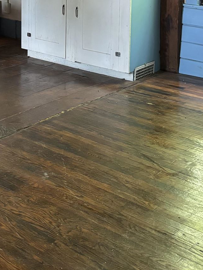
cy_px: -15
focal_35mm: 70
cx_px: 17
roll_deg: -1.2
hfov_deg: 20.6
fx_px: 547
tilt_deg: -4.5
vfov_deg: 26.0
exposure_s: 1/60
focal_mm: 5.96
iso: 500
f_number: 1.6
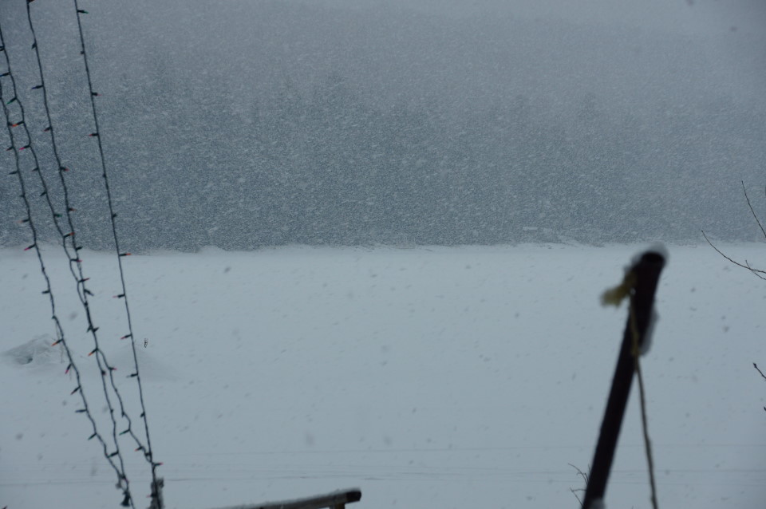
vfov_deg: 12.2
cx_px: 383
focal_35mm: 112
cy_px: 254
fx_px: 2391
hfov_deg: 18.2
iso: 100
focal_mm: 75
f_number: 8
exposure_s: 1/160
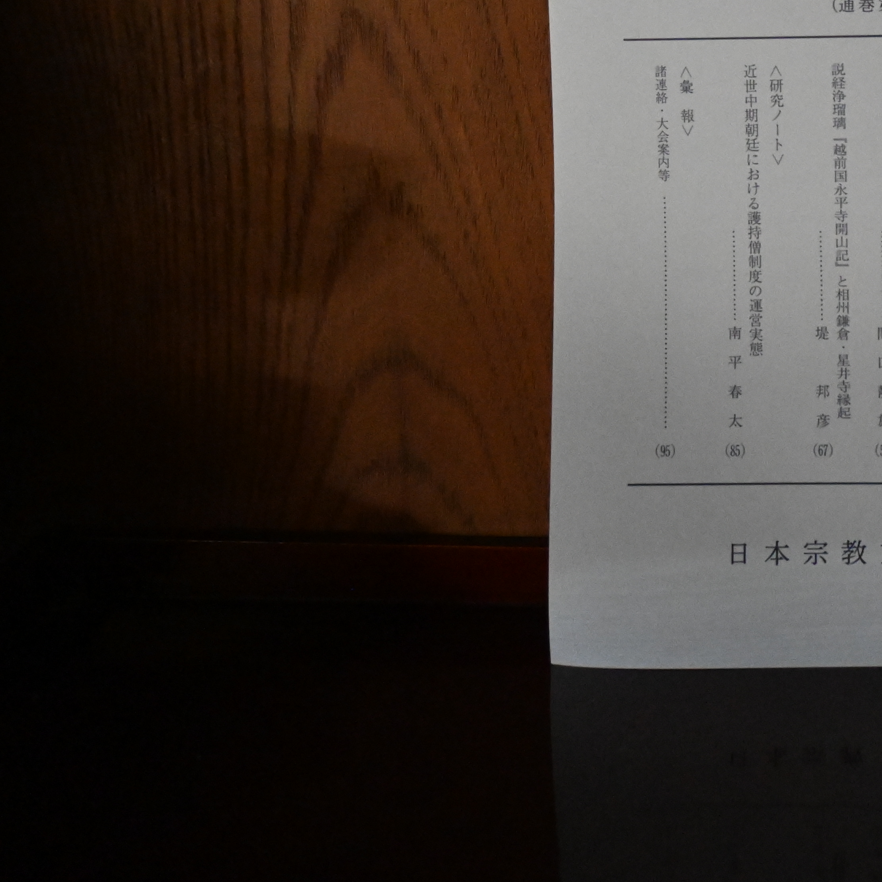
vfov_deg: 27.0
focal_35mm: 63
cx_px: 835
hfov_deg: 26.3
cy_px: 199
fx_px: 1803
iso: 6400
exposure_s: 1/60
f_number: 3.8
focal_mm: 19.5
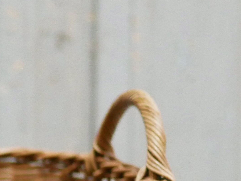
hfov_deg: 10.9
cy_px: 254
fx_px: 1205
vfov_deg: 8.4
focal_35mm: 173
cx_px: -153
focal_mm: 20
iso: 1600
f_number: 1.7
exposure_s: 1/60
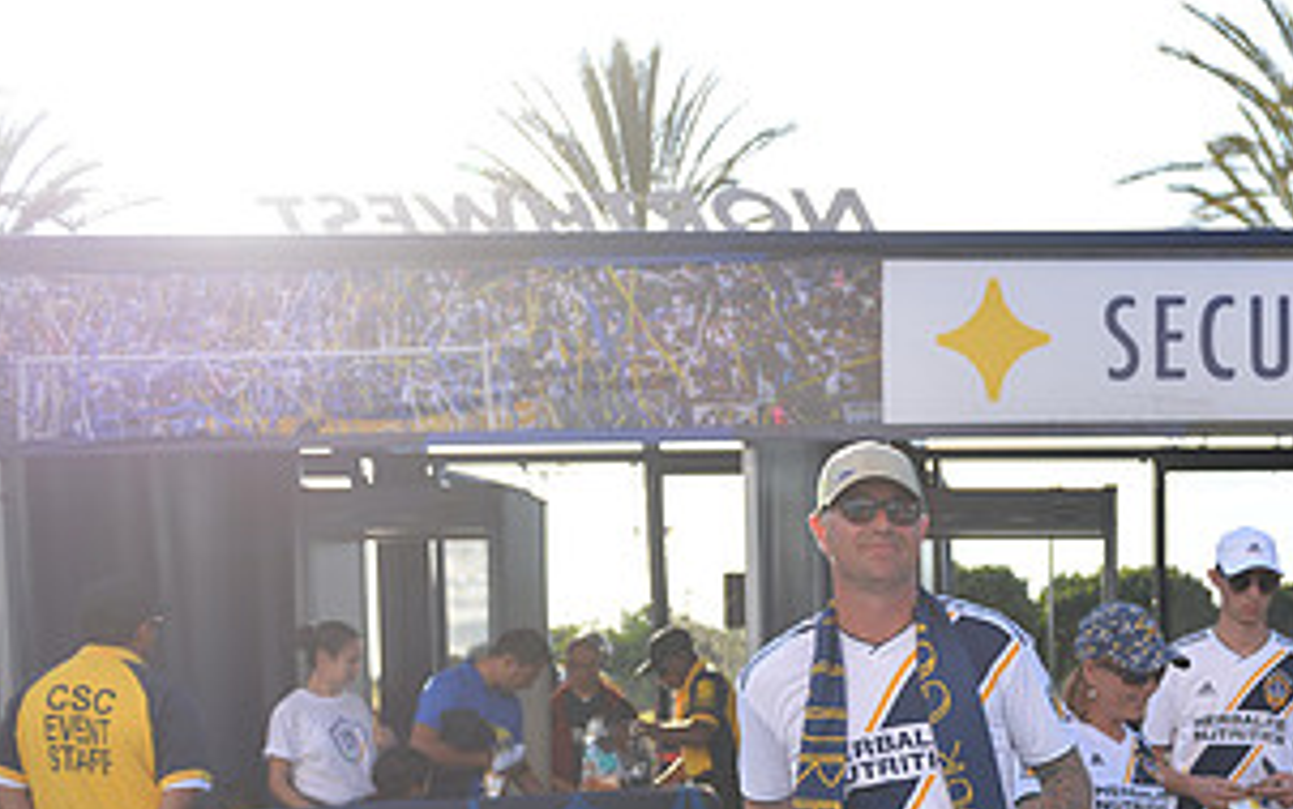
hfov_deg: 39.8
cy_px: 807
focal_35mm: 47
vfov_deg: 26.0
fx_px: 1657
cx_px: 1139
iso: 100
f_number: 2.8
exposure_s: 1/800
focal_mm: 24
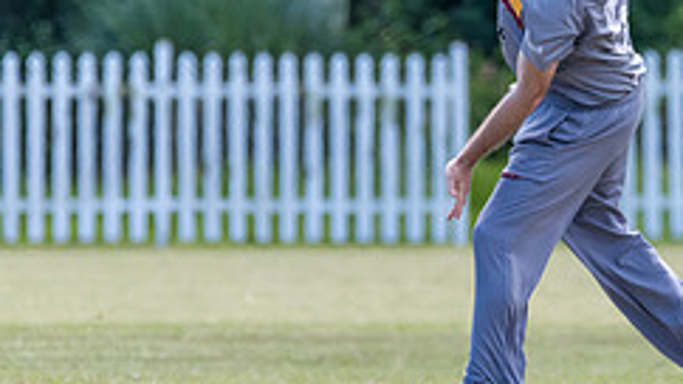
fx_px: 27649
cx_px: 602
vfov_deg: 0.8
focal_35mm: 1527
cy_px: 145
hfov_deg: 1.4
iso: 1800
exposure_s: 1/2000
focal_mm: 600
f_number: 6.3
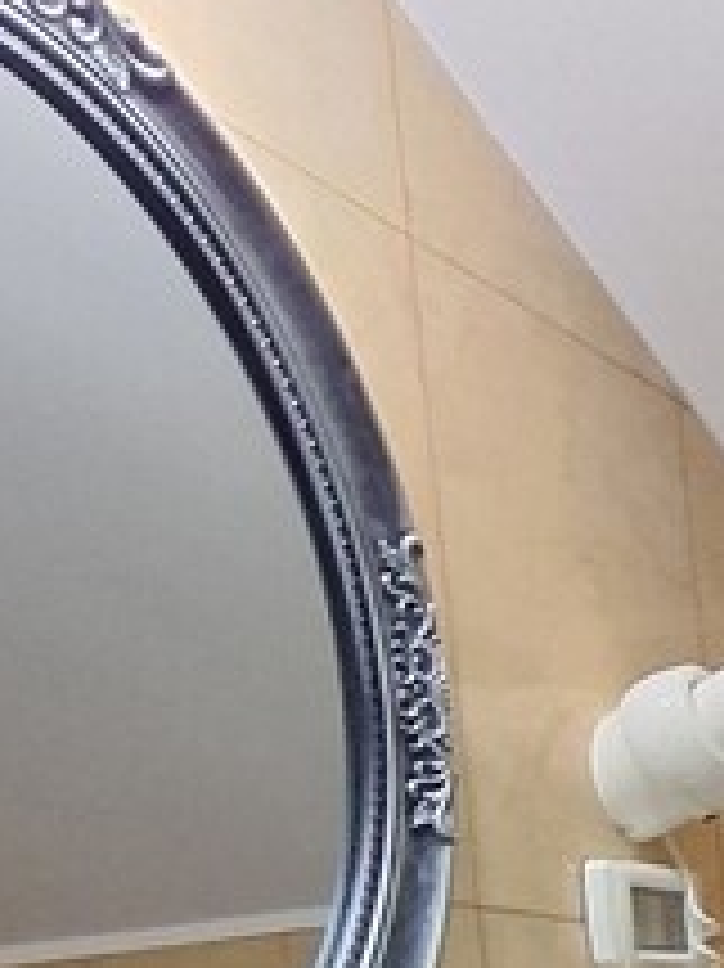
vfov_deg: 26.2
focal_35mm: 62
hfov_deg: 17.1
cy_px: 1283
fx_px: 1731
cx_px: 1457
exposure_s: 1/25
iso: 320
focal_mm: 1.74
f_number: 2.2
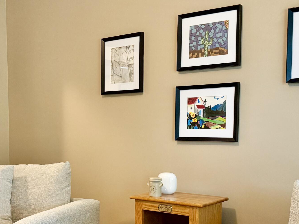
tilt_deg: -4.4
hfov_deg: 34.8
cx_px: 76
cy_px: 157
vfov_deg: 26.8
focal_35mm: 54
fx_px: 466
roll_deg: +0.2
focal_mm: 6.76
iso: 250
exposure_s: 1/60
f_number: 1.78
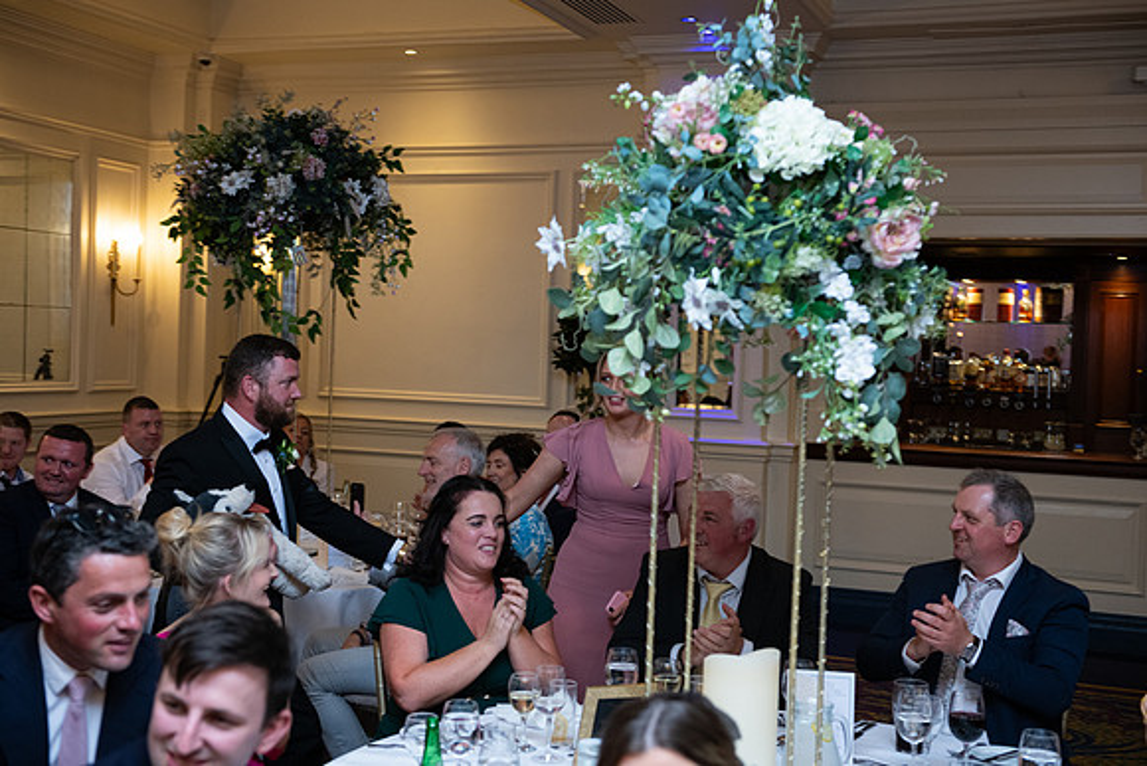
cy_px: 383
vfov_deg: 28.1
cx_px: 574
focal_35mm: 48
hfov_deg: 41.1
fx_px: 1530
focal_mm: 48
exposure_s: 1/160
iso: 800
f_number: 3.5
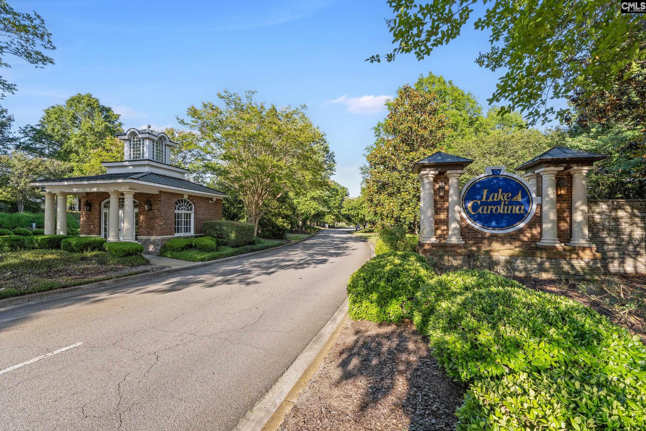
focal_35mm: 16
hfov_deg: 97.6
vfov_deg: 74.6
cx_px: 323
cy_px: 216
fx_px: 283
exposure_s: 1/640
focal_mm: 10.5
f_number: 4
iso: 250
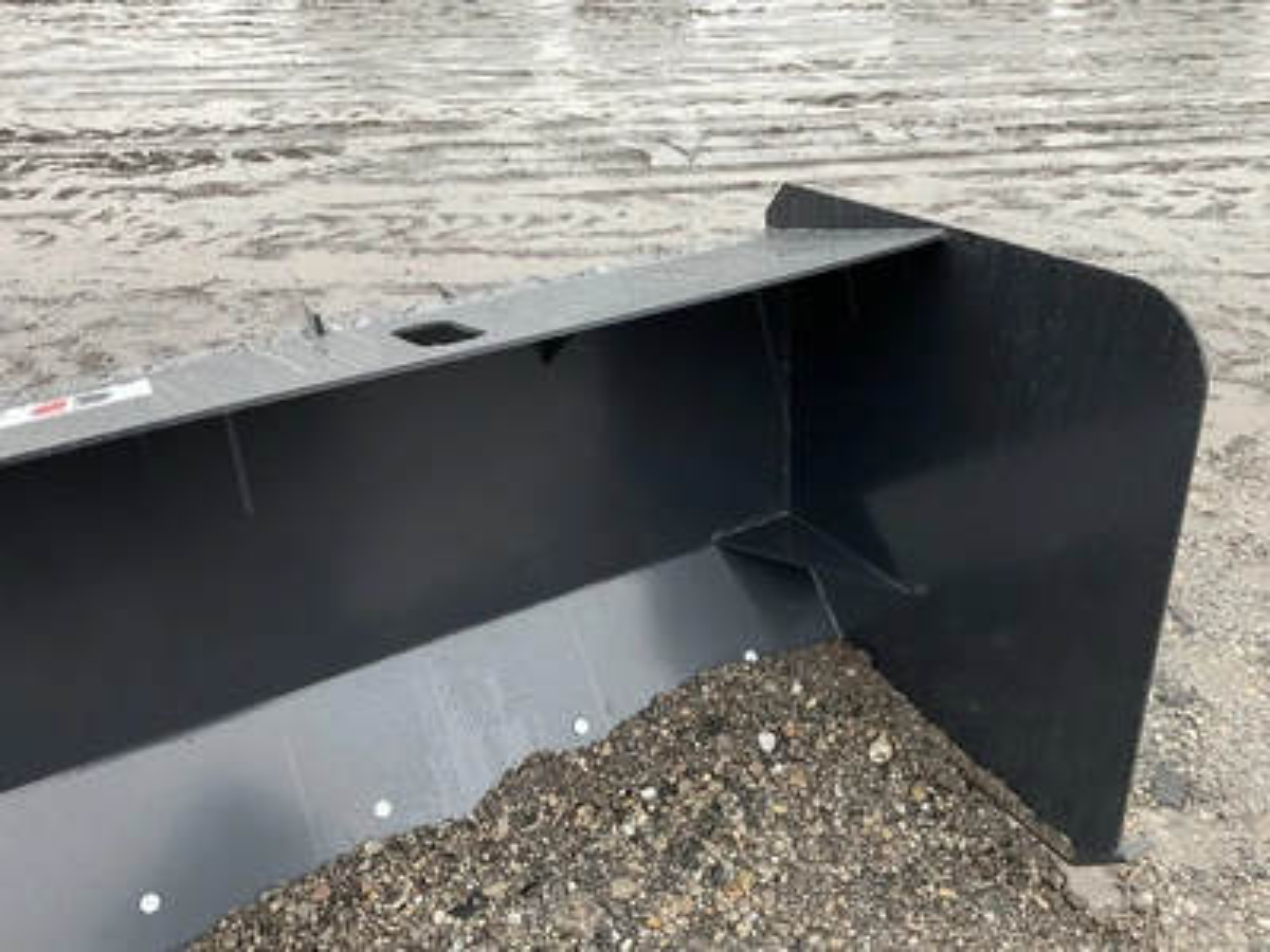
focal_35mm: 29
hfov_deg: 61.7
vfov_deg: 48.2
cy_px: 476
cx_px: 635
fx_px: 1064
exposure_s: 1/60
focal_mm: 3
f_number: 1.8
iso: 125
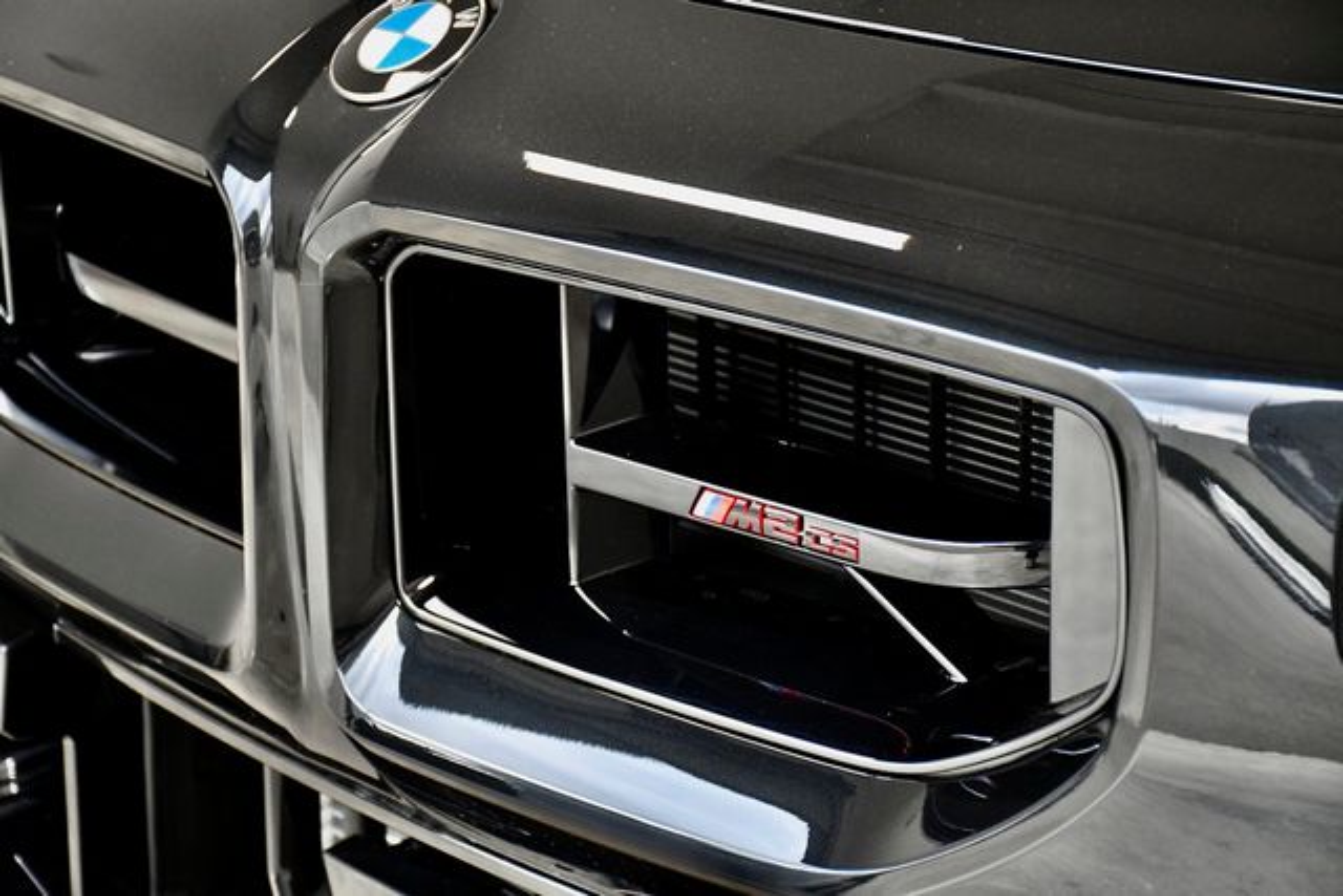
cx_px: 672
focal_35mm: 99
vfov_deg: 13.8
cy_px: 448
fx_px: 3694
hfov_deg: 20.6
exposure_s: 1/400
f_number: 5.6
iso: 2500
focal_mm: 66
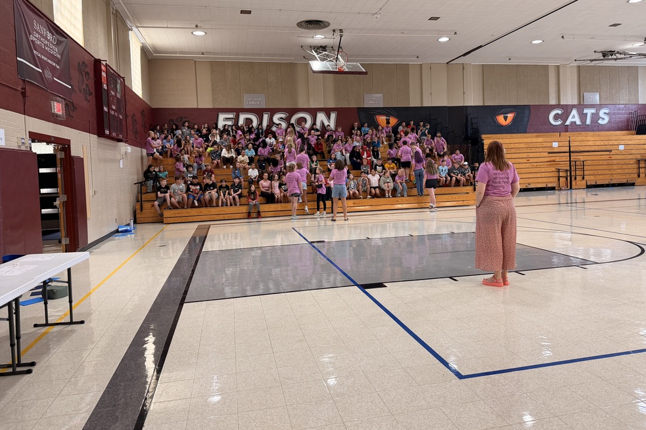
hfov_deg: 69.4
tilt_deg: -1.2
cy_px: 182
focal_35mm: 26
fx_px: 466
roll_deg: +2.3
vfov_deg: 49.4
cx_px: 335
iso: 200
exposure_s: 1/60
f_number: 1.78
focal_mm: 6.76
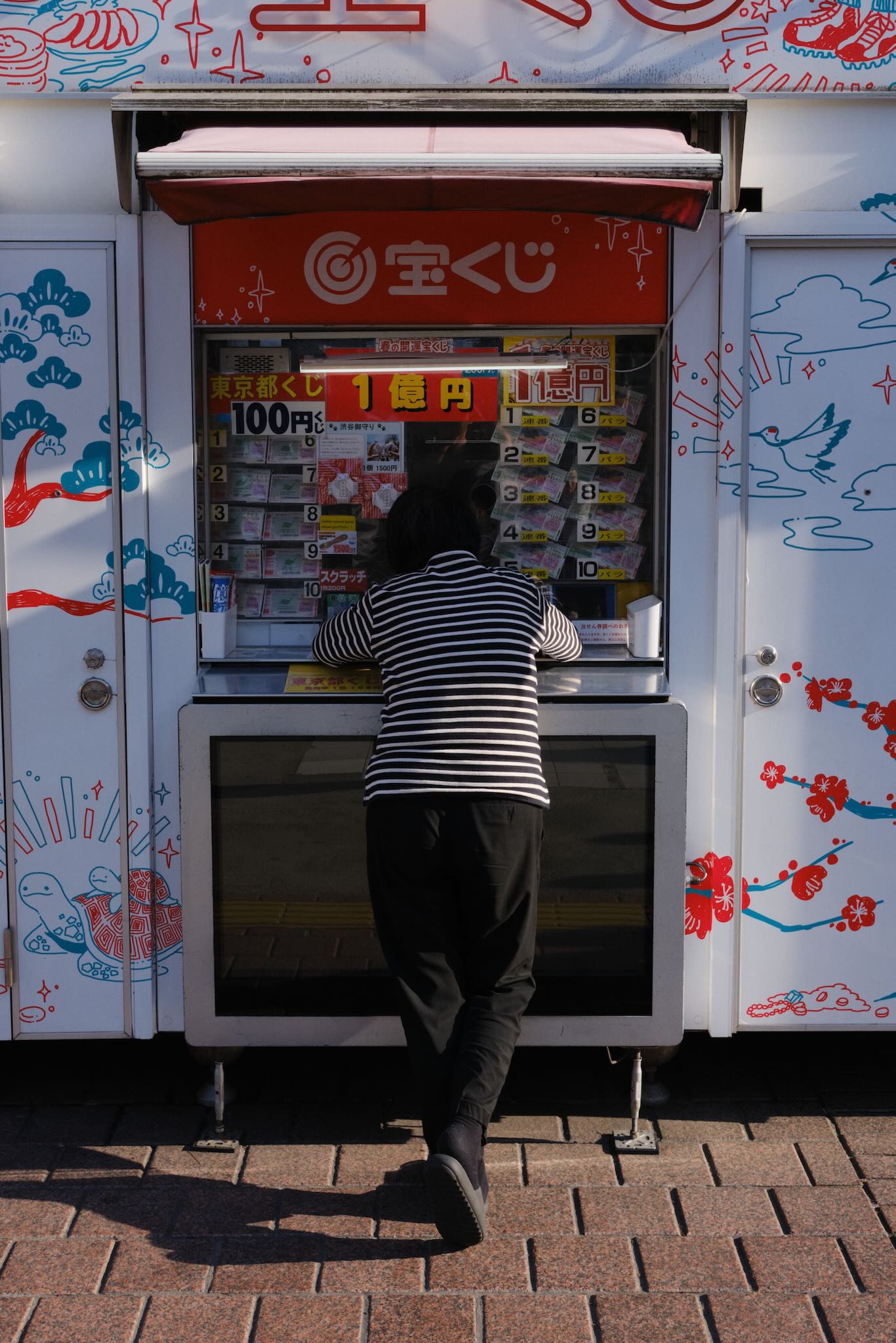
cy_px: 672
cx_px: 448
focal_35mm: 41
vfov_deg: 47.4
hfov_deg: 32.6
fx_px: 1530
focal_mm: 27
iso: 250
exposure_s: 1/240
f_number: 8
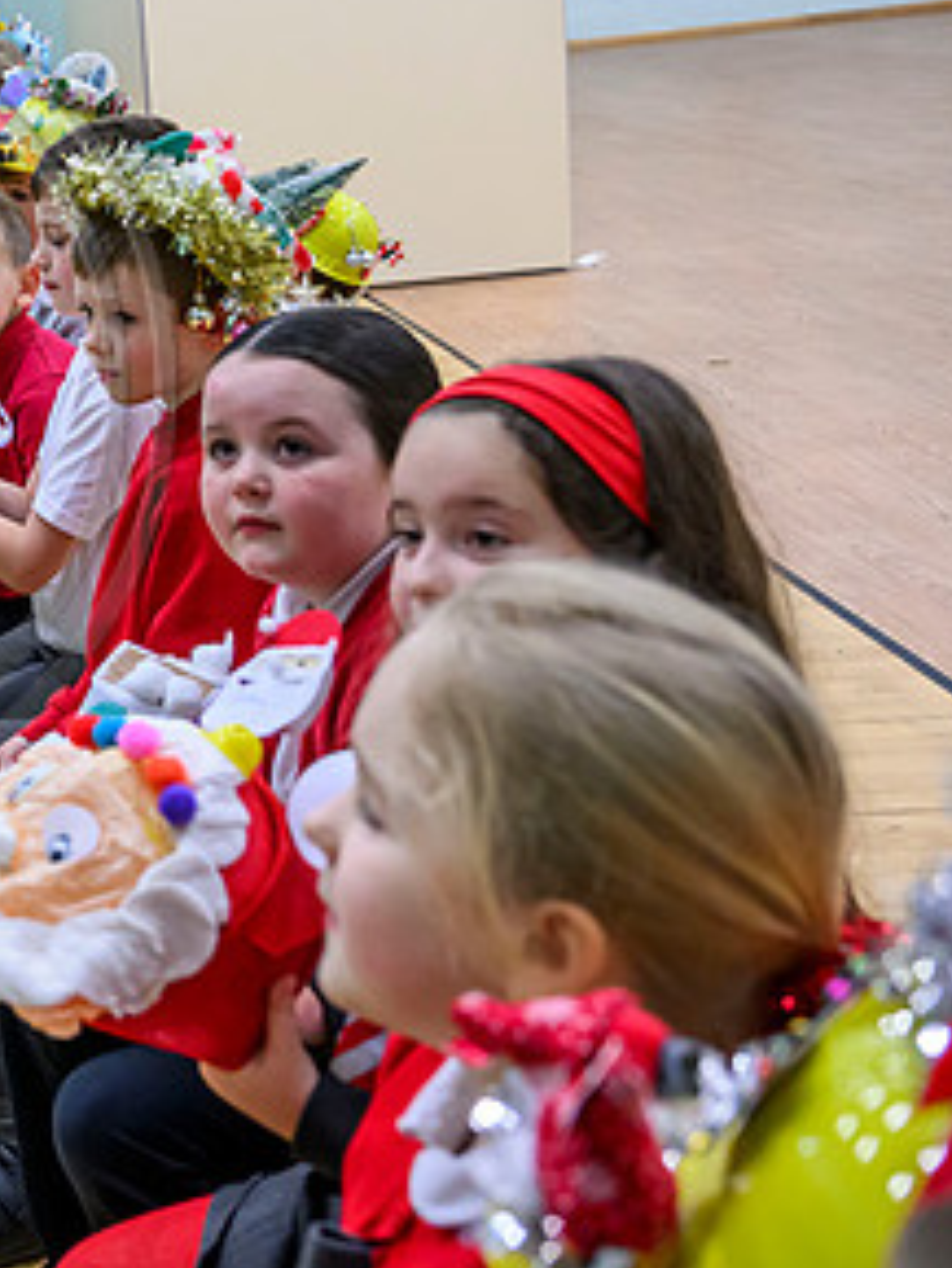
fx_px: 2308
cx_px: -489
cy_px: 341
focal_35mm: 63
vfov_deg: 30.3
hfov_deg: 20.0
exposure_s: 1/160
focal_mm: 28
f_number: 4
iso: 3200
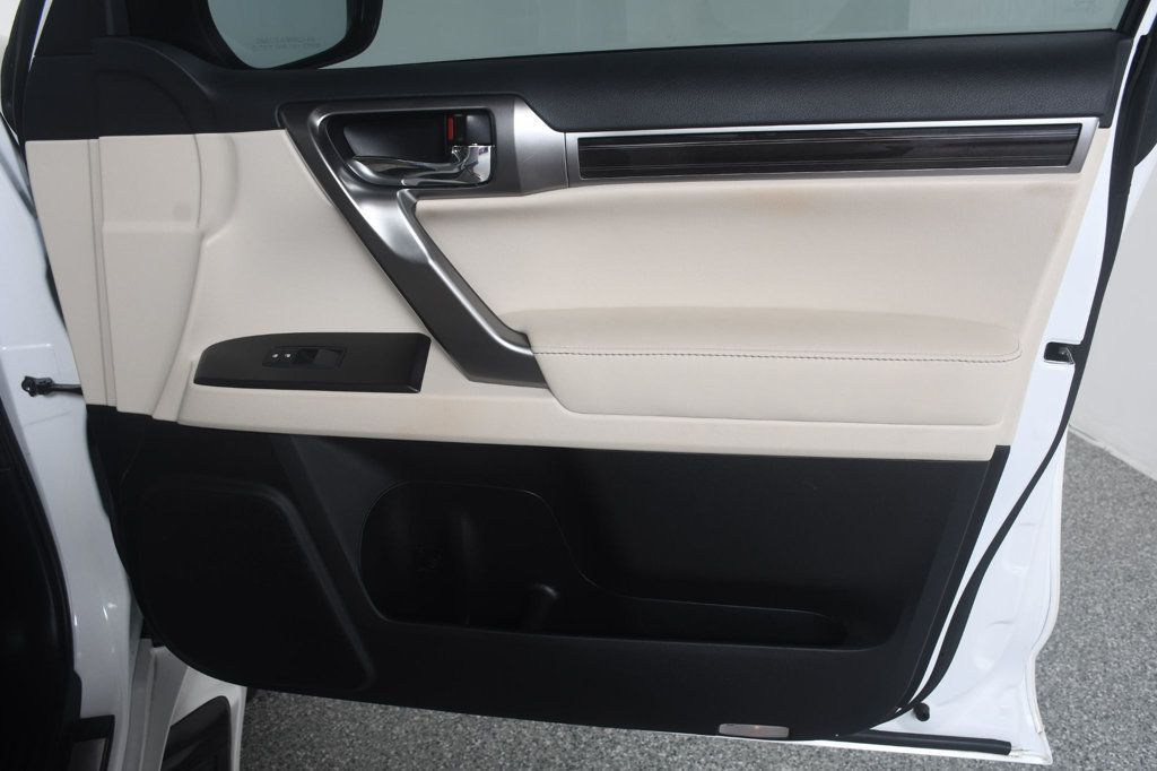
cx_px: 578
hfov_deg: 61.9
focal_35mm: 30
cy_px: 386
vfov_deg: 43.6
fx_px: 964
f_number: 6.3
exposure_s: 1/200
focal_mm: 20
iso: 100
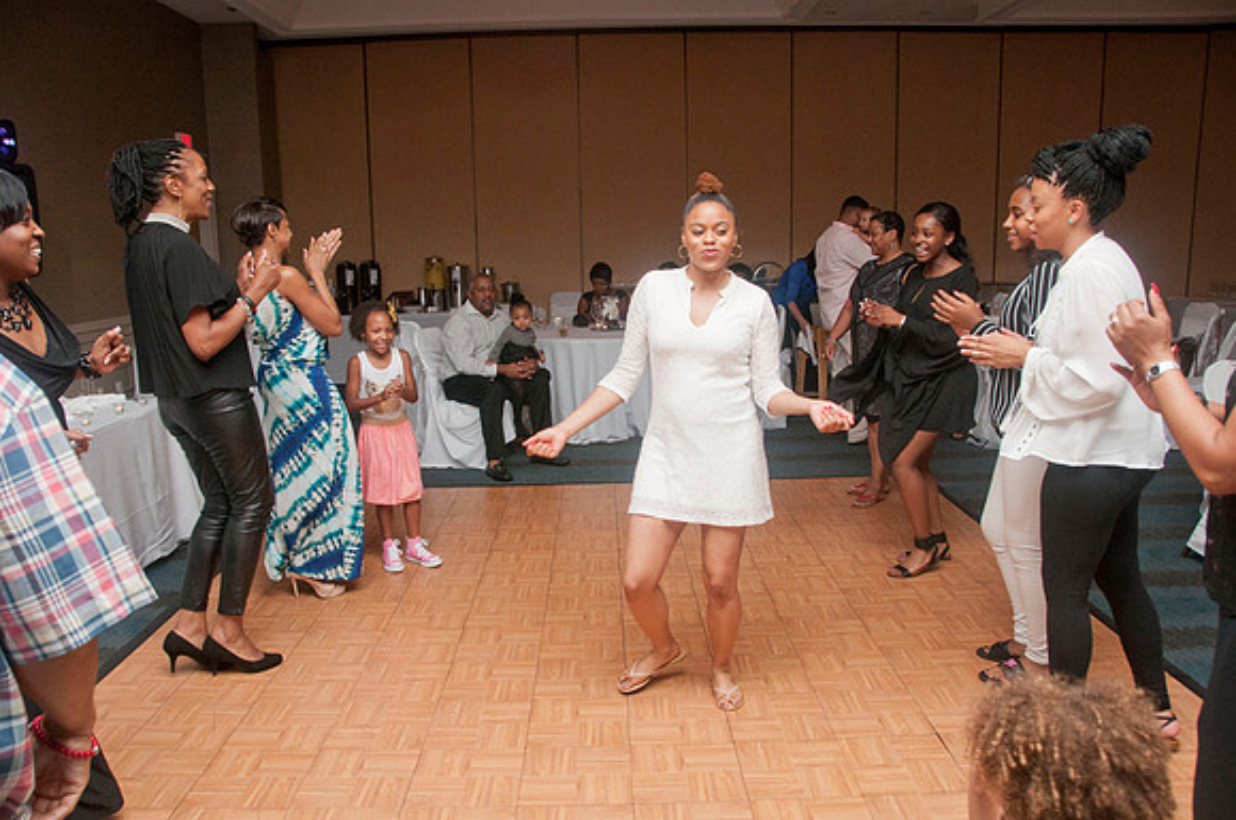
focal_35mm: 27
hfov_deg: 67.5
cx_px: 618
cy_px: 410
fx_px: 926
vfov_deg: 47.8
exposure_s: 1/125
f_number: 5.6
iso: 800
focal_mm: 18
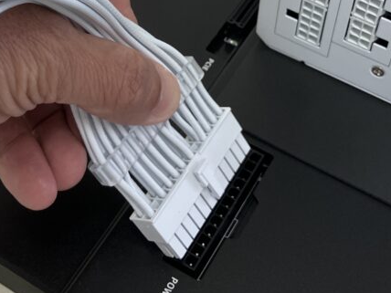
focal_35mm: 67
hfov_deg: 29.0
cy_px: -9
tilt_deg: -47.6
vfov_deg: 21.1
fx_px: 757
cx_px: 202
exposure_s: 1/100
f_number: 1.8
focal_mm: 3.99
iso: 80
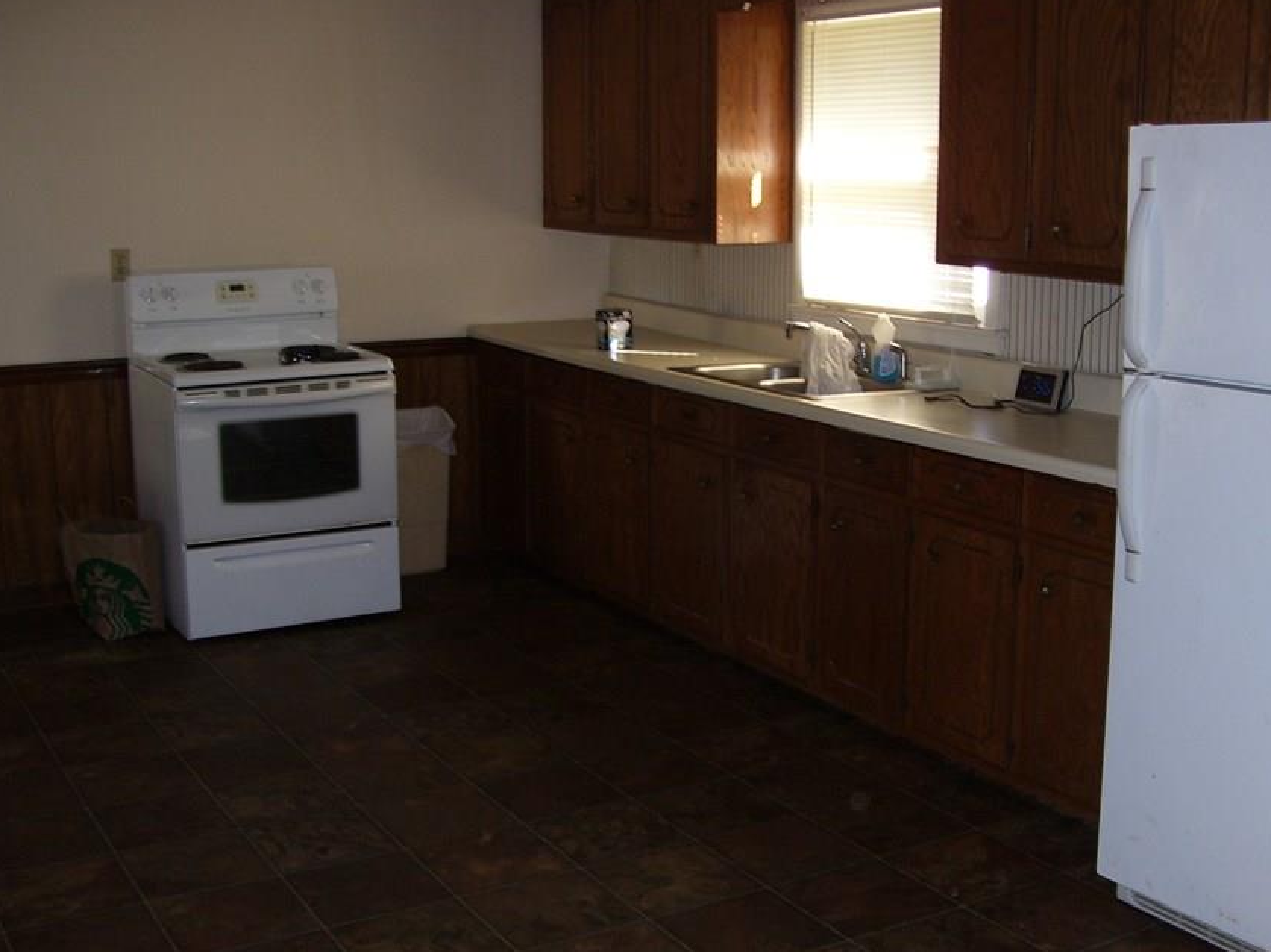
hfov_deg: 42.9
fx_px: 1615
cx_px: 696
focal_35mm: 44
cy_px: 518
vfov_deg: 32.8
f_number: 2.7
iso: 80
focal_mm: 6
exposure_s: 1/60
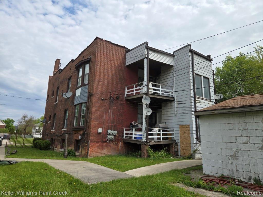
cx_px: 132
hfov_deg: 73.9
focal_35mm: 23
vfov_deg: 58.9
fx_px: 175
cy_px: 98
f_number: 1.8
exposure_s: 1/2921
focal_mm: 5.4
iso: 40
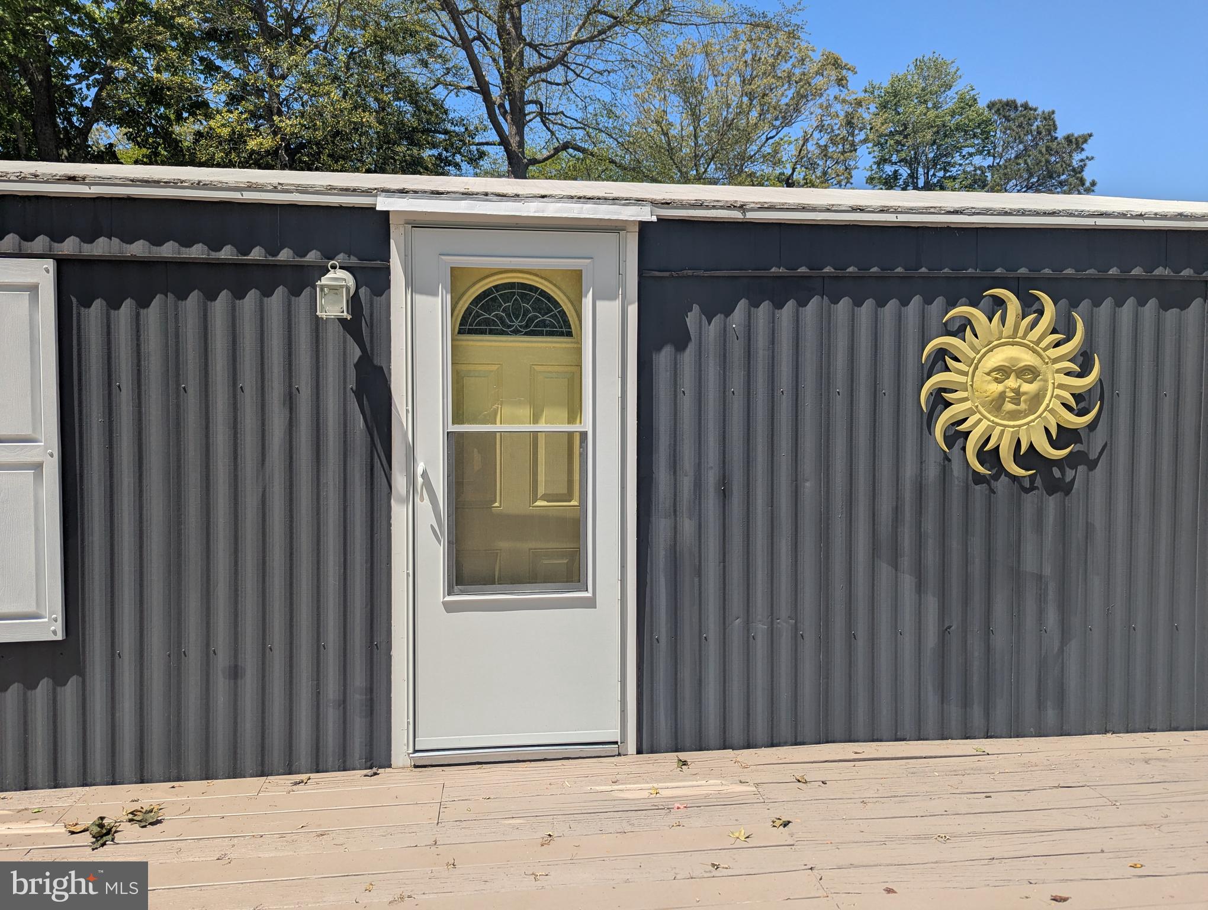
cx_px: 604
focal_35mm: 24
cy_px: 455
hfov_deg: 71.5
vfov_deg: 56.9
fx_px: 839
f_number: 1.85
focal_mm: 6.81
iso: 40
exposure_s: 1/3145
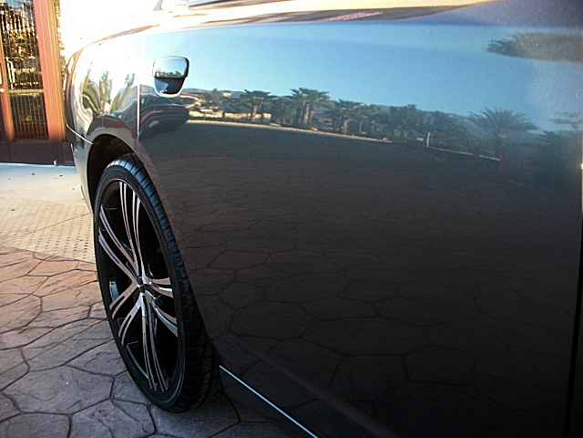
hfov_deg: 51.4
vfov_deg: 39.7
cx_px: 292
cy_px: 219
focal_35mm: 36
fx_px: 606
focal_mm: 6.3
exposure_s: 1/100
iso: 100
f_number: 2.8
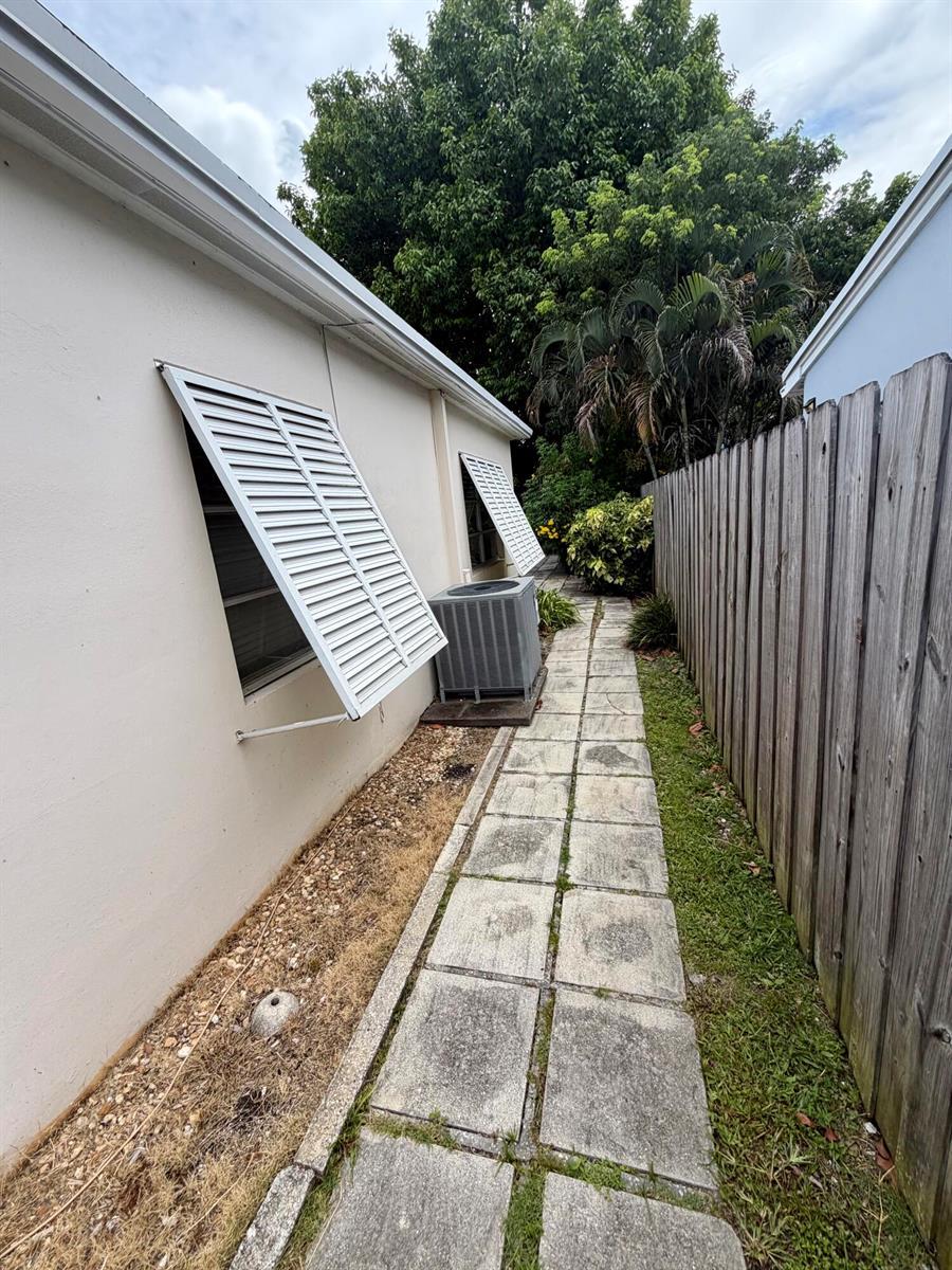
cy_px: 635
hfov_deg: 85.7
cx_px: 476
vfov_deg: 102.1
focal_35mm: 14
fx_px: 513
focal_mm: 2.22
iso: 40
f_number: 2.2
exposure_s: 1/658
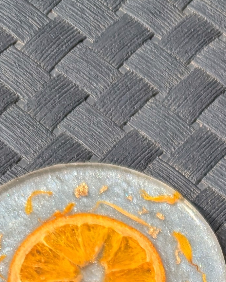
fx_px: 928
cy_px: 621
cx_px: 292
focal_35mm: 111
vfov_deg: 13.7
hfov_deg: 13.4
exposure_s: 1/1572
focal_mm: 6.81
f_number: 1.85
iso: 44
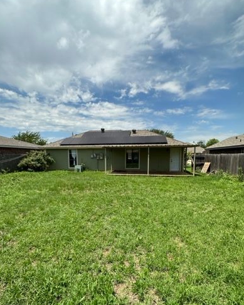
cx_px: 116
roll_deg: +0.7
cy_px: 173
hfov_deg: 73.8
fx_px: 162
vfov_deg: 85.9
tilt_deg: -6.2
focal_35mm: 18
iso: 50
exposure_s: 1/2353
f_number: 2.2
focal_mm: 2.22
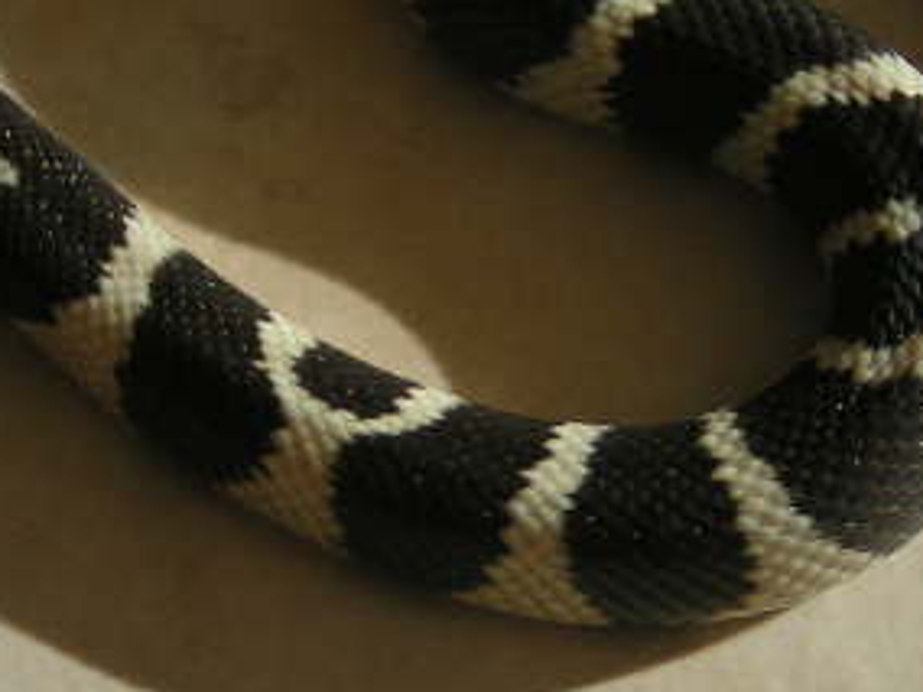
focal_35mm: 142
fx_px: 3786
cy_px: 439
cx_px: 244
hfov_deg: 13.9
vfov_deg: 10.4
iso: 50
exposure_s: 1/60
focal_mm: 9.7
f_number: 3.2
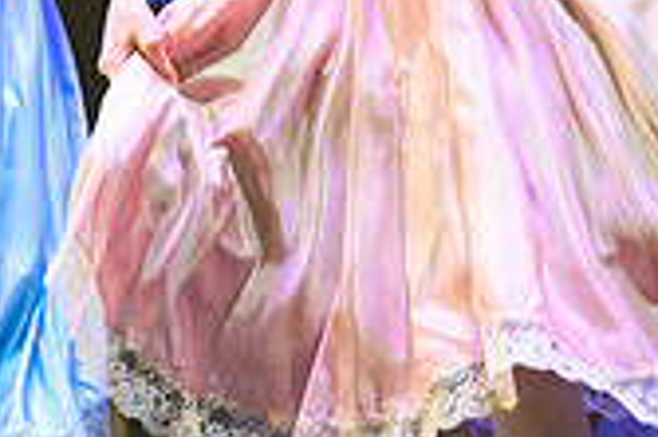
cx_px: 24
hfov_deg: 6.9
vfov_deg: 4.6
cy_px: -16
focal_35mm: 298
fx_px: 5441
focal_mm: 86
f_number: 2.8
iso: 800
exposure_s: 1/250
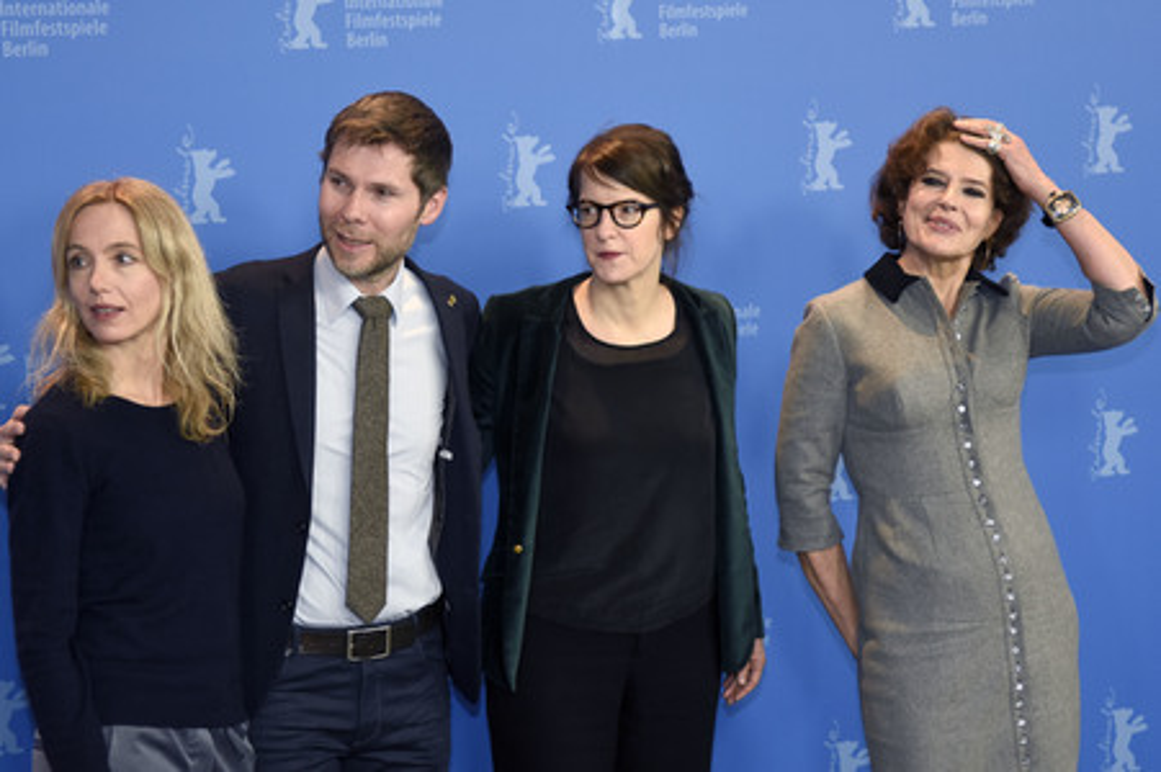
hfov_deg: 24.6
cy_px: 386
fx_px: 2659
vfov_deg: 16.5
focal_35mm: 82
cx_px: 580
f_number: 3.2
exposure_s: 1/250
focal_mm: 55
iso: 640
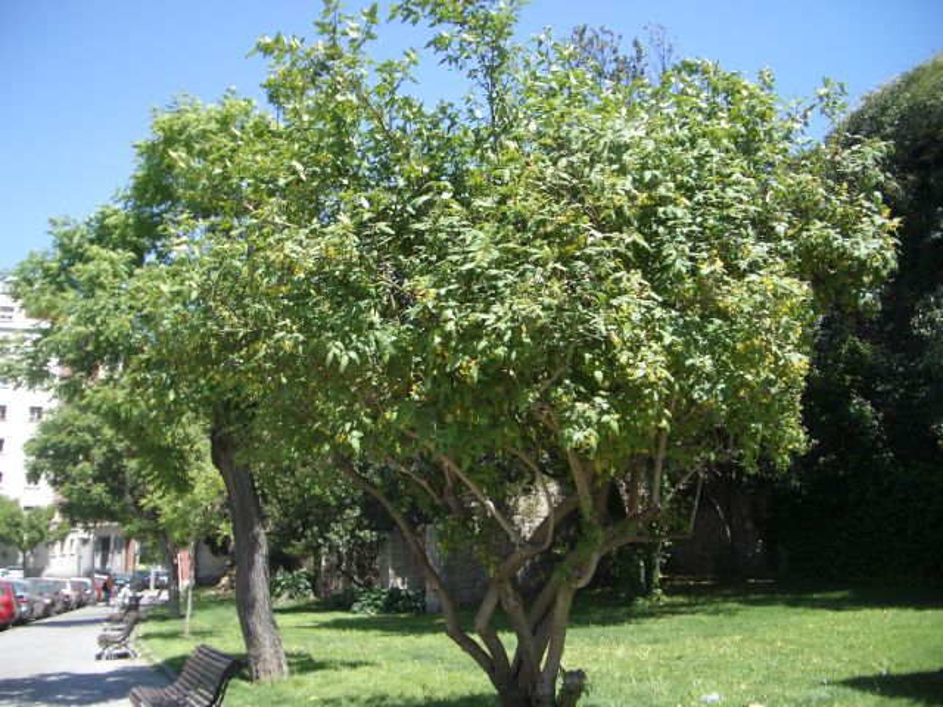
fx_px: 953
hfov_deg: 52.6
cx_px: 472
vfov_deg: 40.7
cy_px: 354
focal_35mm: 35
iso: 50
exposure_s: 1/500
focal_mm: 5.8
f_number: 2.6
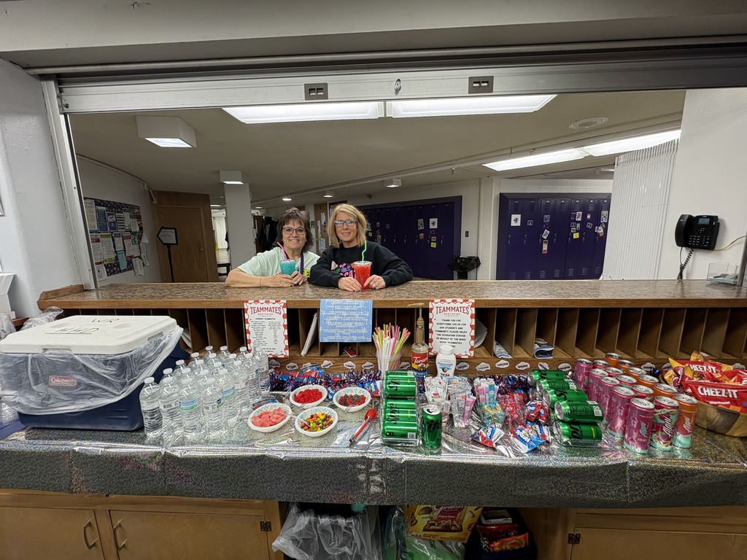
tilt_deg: -9.8
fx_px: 302
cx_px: 374
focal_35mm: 14
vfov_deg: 85.7
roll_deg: +1.5
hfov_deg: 102.1
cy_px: 280
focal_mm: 2.22
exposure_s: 1/60
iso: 200
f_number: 2.2
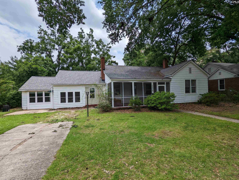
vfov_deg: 78.2
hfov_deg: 94.4
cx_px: 120
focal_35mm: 16
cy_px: 90
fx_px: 111
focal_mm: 2.35
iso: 50
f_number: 2.2
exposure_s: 1/2445
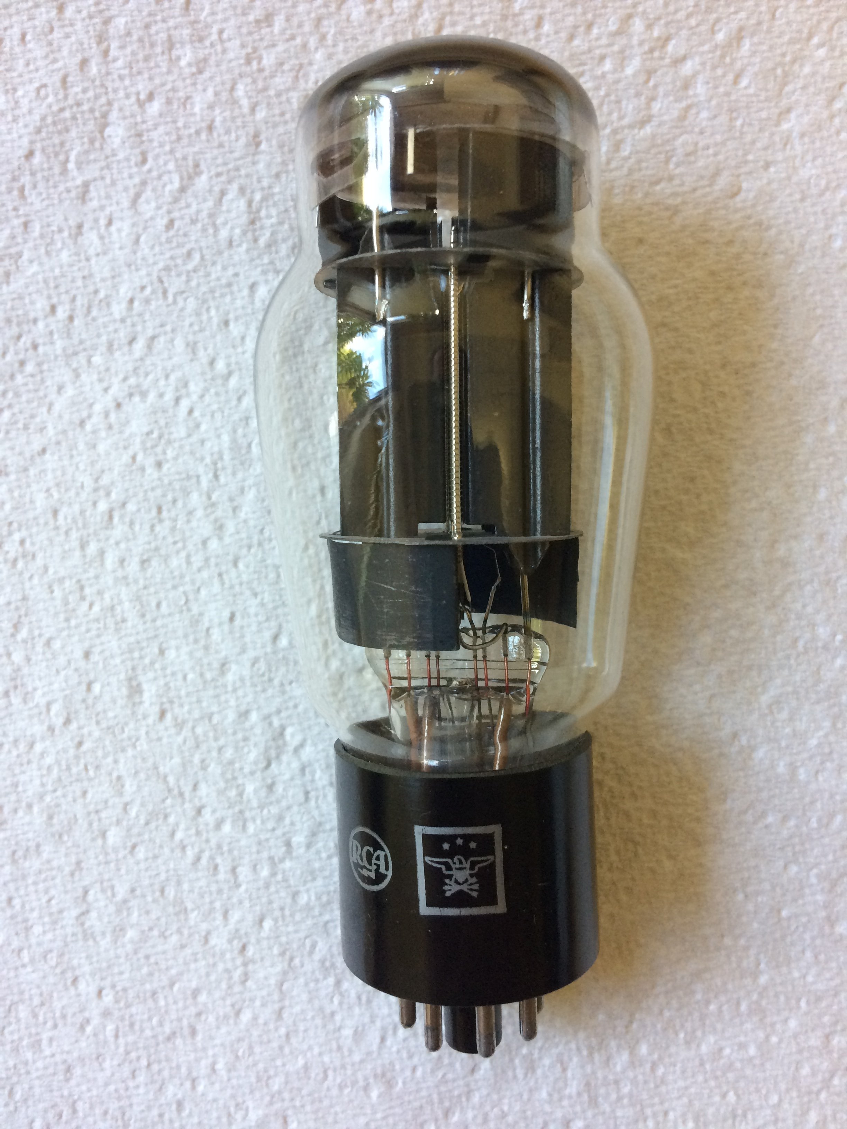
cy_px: 564
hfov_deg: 48.2
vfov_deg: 61.7
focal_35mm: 29
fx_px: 946
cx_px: 424
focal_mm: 4.15
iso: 160
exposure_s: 1/33
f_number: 2.2
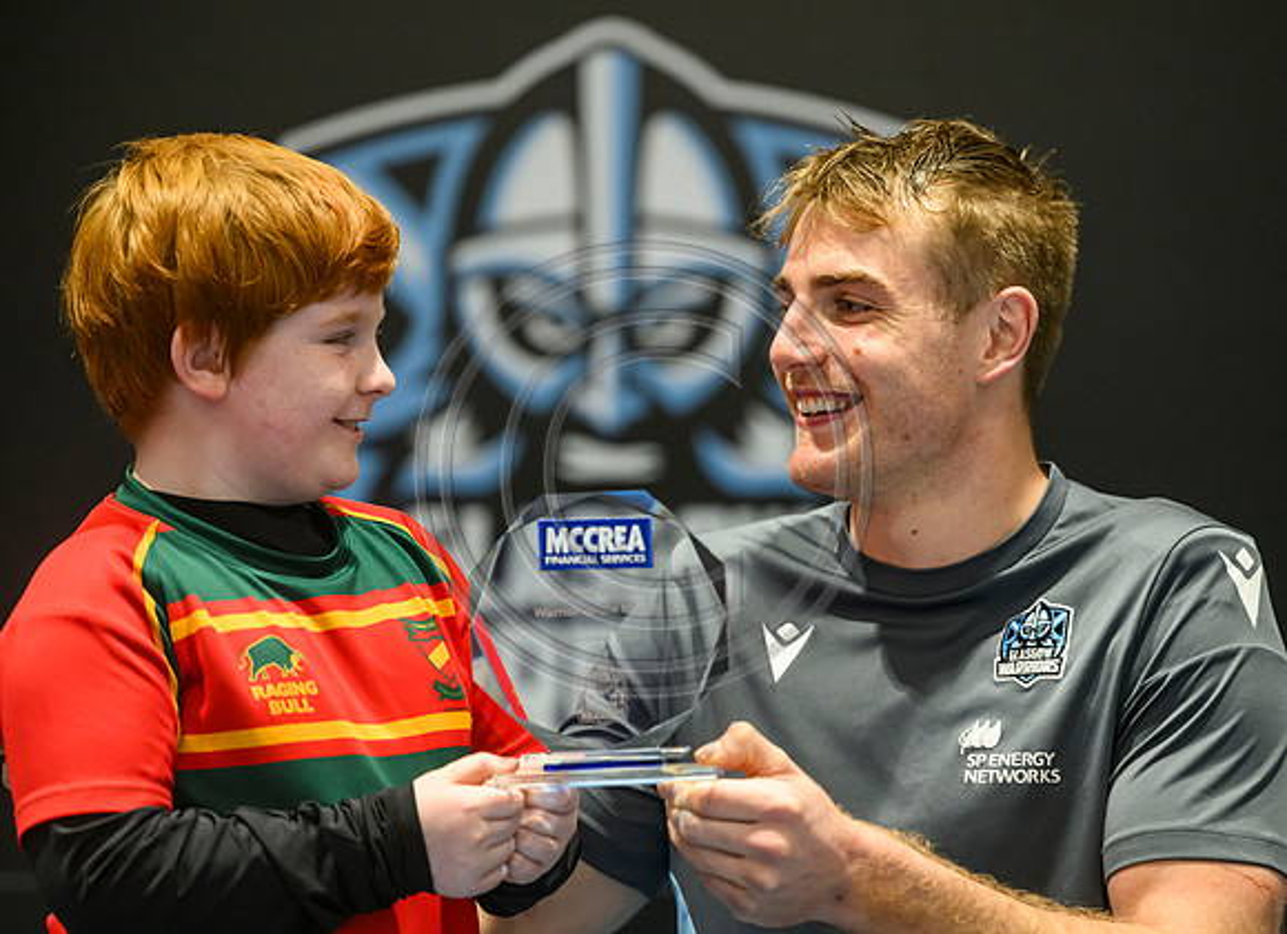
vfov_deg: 8.1
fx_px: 6581
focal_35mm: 179
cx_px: 713
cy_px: 459
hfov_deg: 11.2
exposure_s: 1/160
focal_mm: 165
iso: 4000
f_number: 3.2
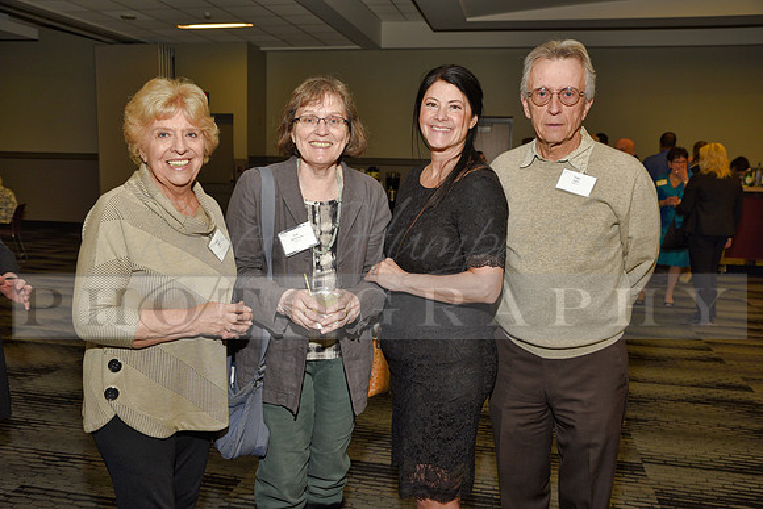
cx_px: 382
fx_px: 657
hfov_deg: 60.3
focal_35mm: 31
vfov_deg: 42.3
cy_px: 254
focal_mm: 31
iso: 200
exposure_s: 1/60
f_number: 5
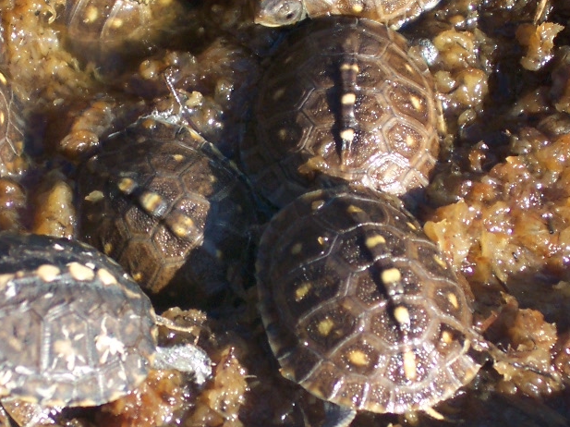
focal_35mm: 192
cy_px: 199
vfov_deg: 7.7
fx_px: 3160
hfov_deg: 10.3
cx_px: 141
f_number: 4.8
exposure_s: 1/250
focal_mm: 24
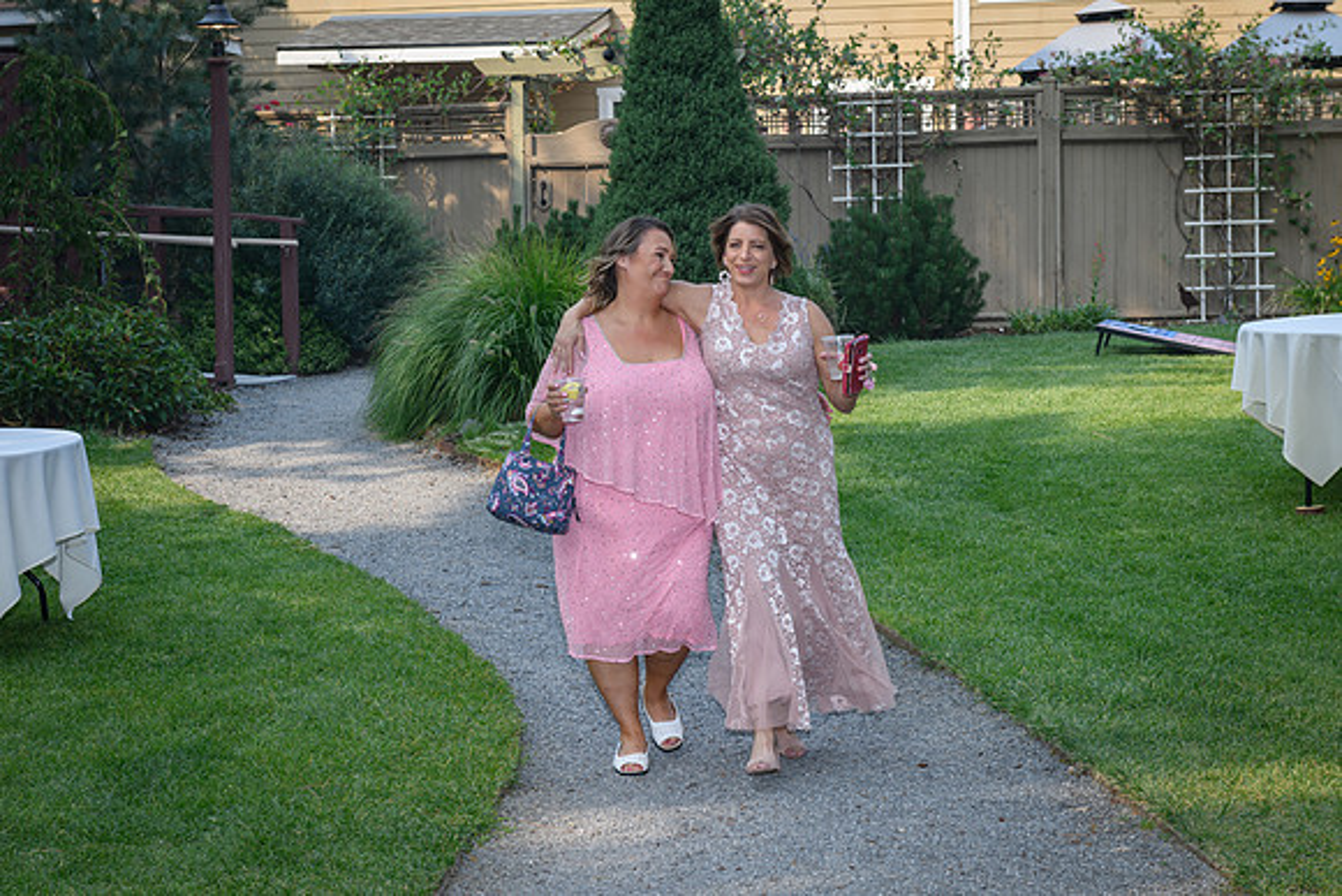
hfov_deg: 23.9
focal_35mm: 85
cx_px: 668
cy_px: 532
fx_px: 3167
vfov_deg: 16.1
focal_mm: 70
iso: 200
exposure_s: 1/160
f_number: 6.3
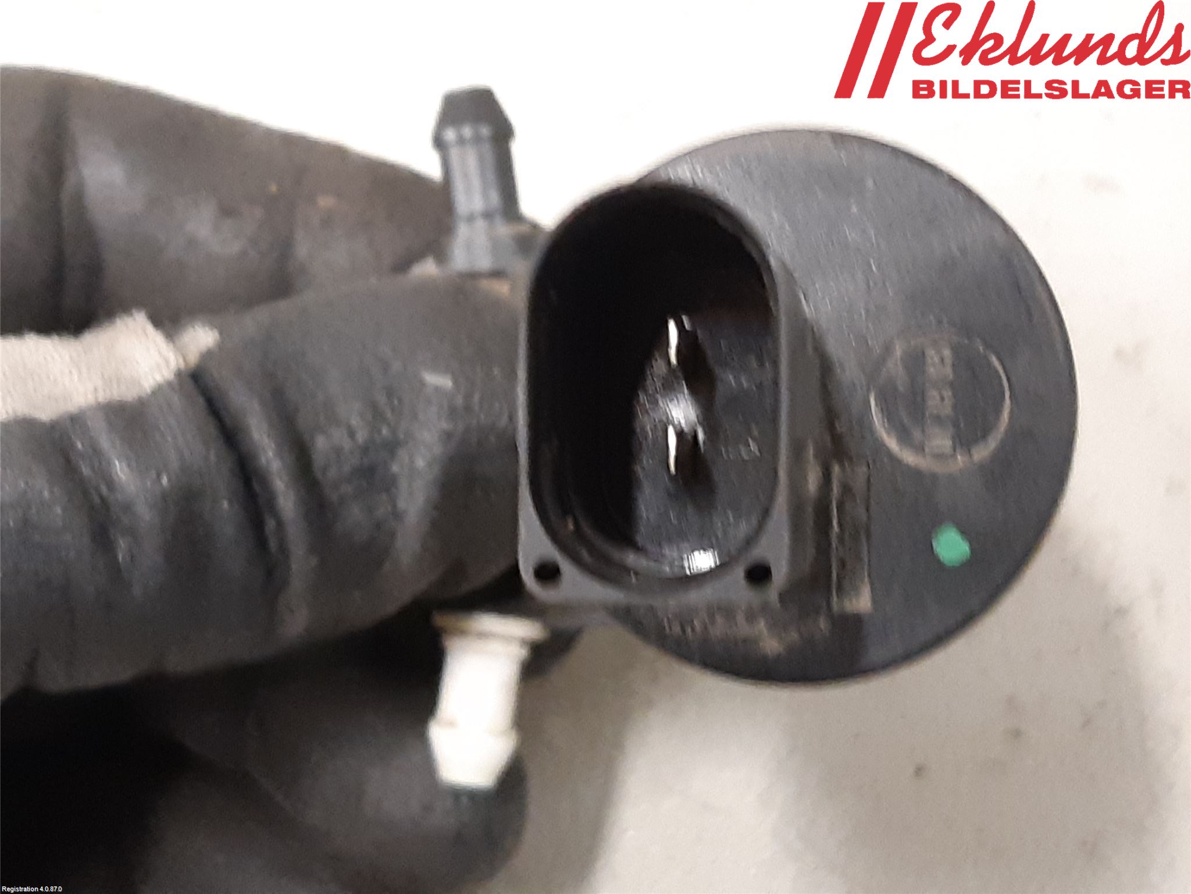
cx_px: 596
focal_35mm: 26
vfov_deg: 53.1
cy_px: 447
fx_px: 895
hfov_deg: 67.3
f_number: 1.7
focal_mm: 3.93
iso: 320
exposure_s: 1/25
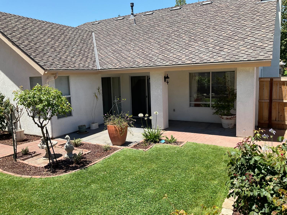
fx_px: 240
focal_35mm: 29
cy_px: 108
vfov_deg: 48.2
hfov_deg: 61.7
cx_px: 144
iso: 16
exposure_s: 1/1221
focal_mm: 3
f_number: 1.8
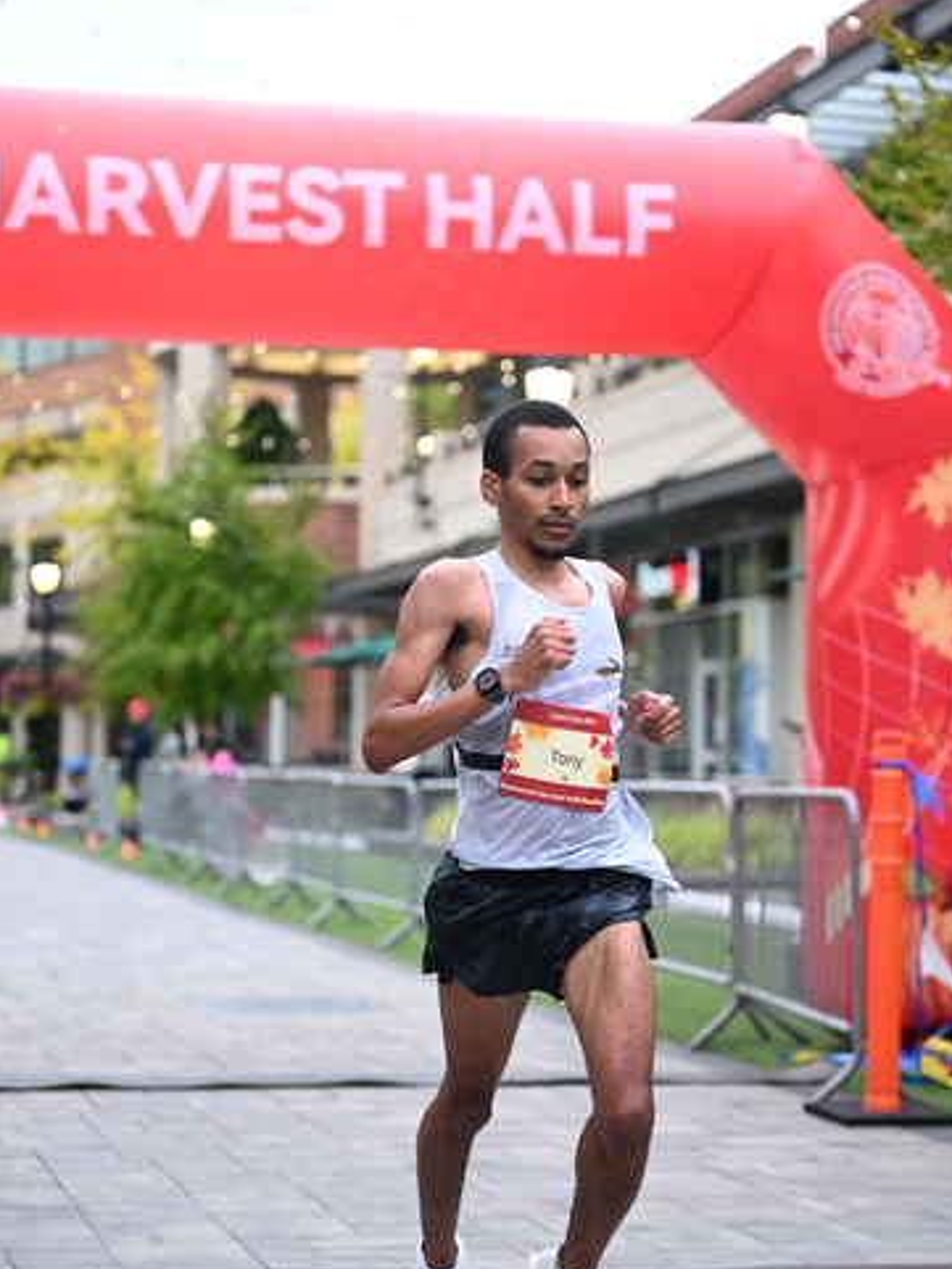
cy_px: 657
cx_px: 479
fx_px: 2822
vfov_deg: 25.3
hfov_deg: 19.1
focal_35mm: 77
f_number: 2.8
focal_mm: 70
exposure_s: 1/800
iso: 1600
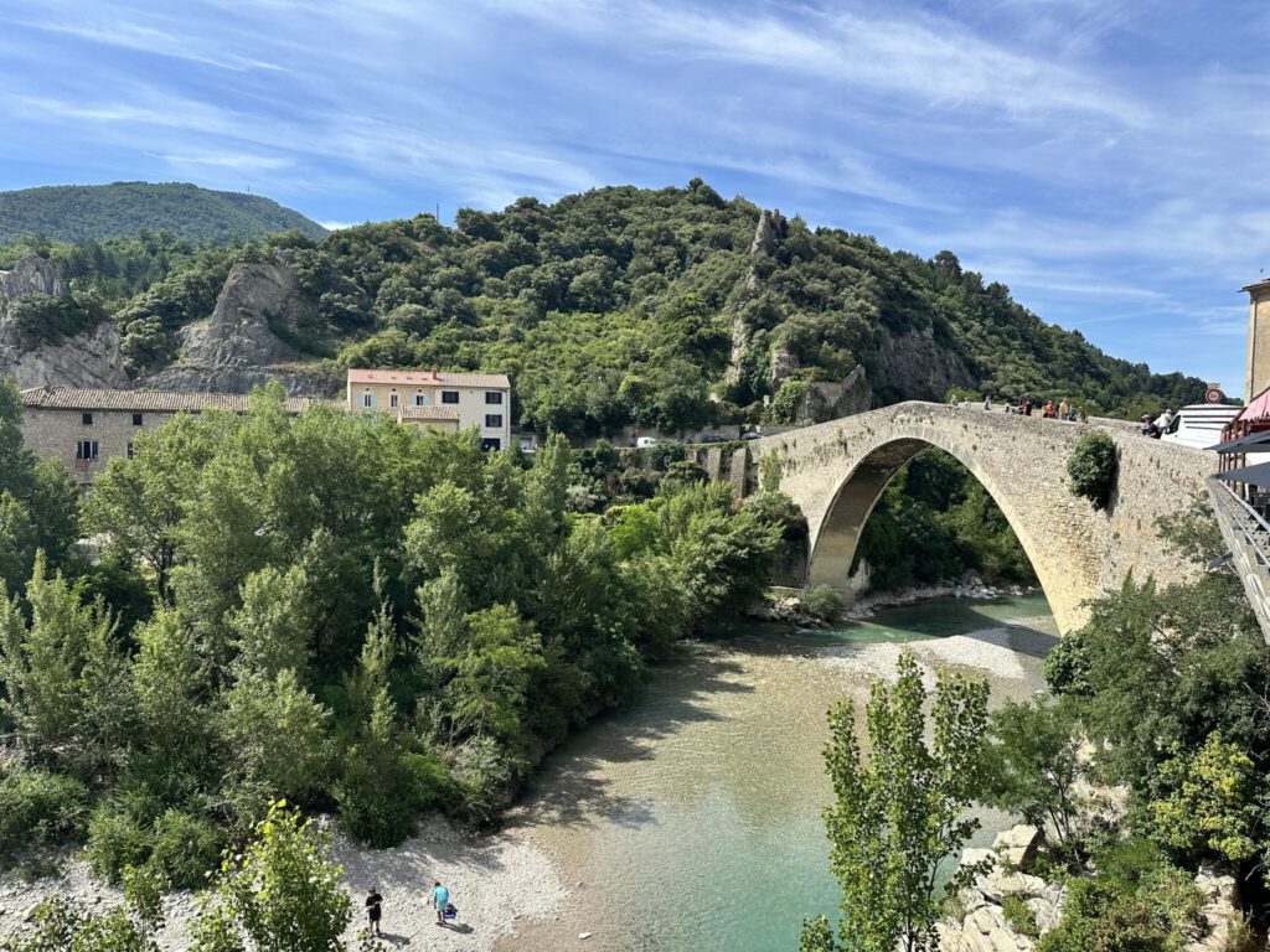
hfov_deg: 71.6
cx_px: 635
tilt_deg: -1.9
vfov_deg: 56.8
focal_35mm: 24
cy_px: 476
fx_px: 881
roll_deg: -0.7
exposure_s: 1/3717
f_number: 1.78
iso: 80
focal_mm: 6.86
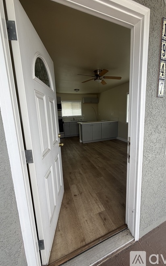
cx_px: 94
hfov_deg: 74.4
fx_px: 109
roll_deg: +0.5
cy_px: 133
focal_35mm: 15
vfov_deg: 101.5
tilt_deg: -8.2
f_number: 2.2
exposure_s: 1/146
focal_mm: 2.22
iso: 40
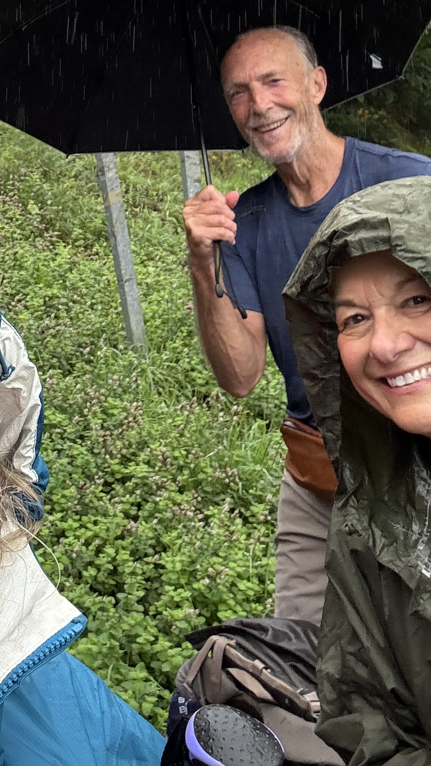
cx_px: 56
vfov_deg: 35.0
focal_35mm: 58
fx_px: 1178
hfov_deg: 20.4
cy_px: 164
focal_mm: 2.69
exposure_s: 1/172
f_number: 1.9
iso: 40
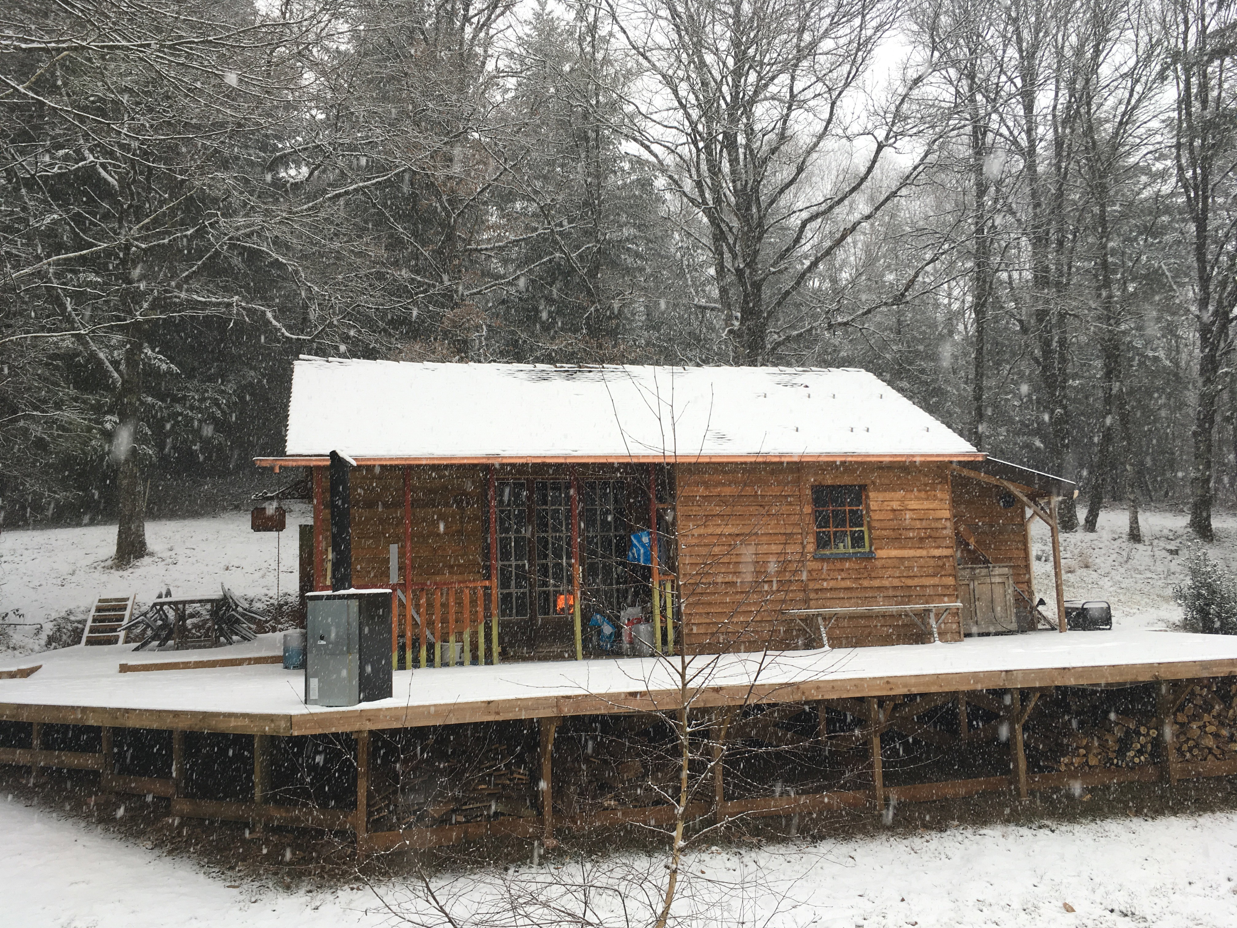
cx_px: 618
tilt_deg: +6.7
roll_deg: +2.1
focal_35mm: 29
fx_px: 1036
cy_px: 464
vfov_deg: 48.2
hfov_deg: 61.7
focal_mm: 4.15
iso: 25
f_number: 2.2
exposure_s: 1/138
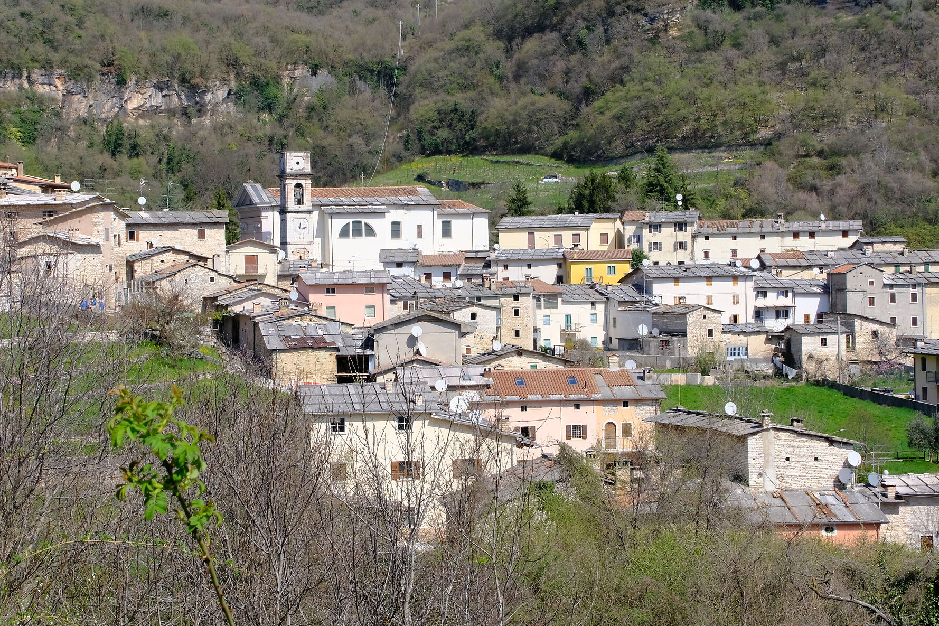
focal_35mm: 81
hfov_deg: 25.1
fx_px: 2112
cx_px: 429
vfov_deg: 16.8
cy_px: 252
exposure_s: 1/200
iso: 320
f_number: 13
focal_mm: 39.7
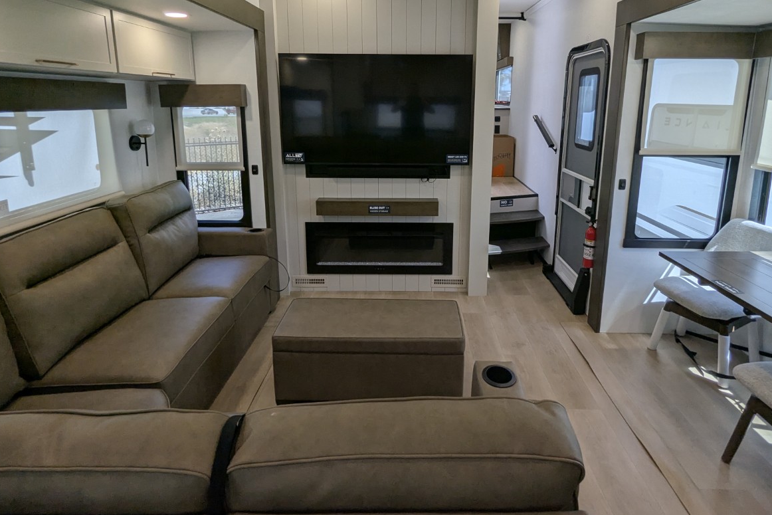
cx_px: 411
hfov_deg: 83.9
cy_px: 189
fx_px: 429
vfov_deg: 61.0
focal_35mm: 20
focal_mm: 2.35
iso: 49
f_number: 2.2
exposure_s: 1/166
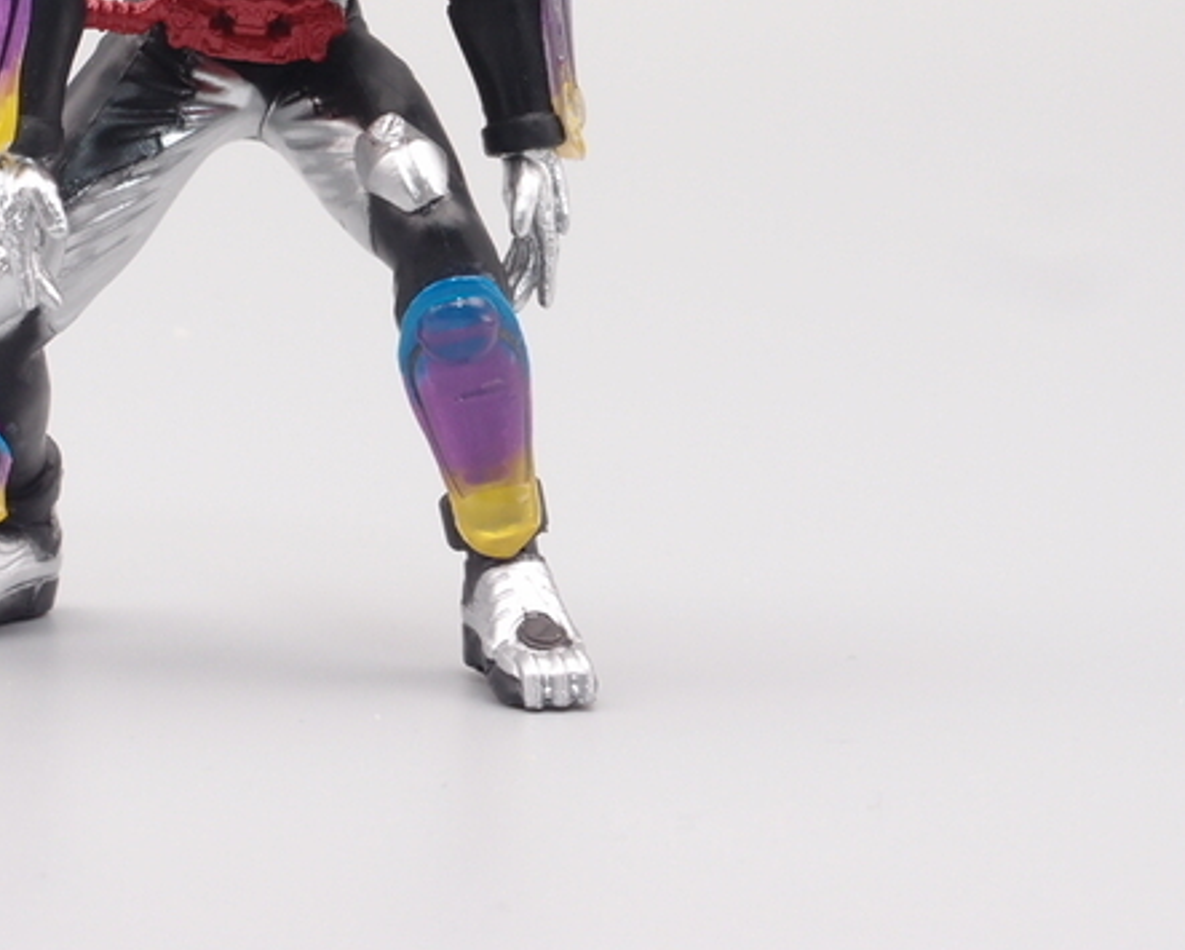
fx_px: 5194
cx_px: 300
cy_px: 166
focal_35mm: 148
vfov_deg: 10.4
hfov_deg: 13.0
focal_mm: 18.15
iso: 100
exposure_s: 1/5
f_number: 8
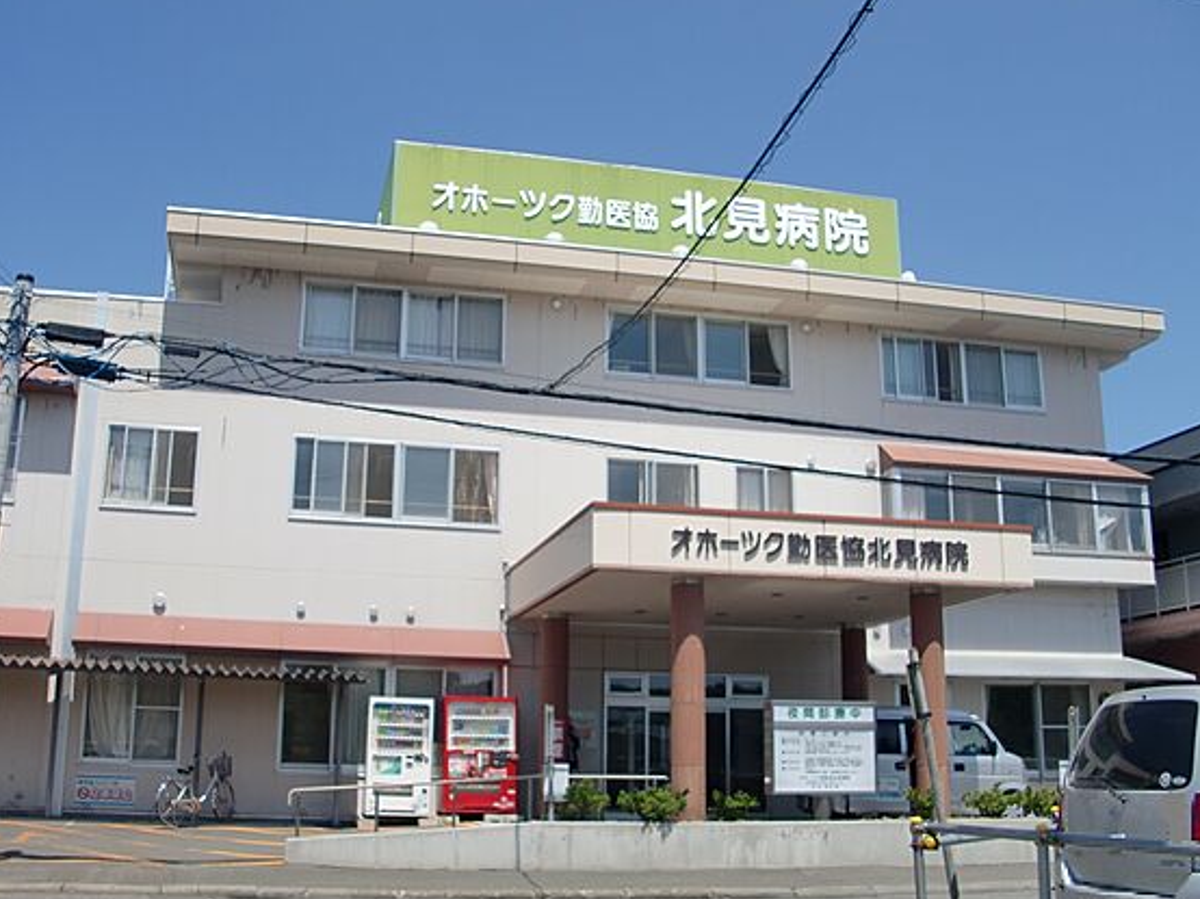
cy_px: 461
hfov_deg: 47.9
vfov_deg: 36.8
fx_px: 1351
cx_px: 574
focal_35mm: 39
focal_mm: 6.3
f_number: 7.9
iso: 64
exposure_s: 1/200
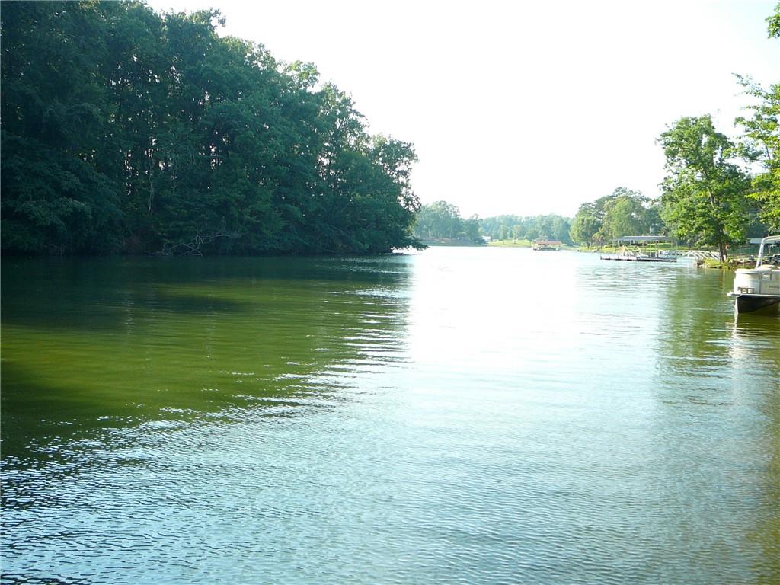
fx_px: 789
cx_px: 390
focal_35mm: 35
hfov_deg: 52.6
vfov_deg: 40.7
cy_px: 292
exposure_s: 1/250
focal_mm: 5.2
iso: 80
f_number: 2.8
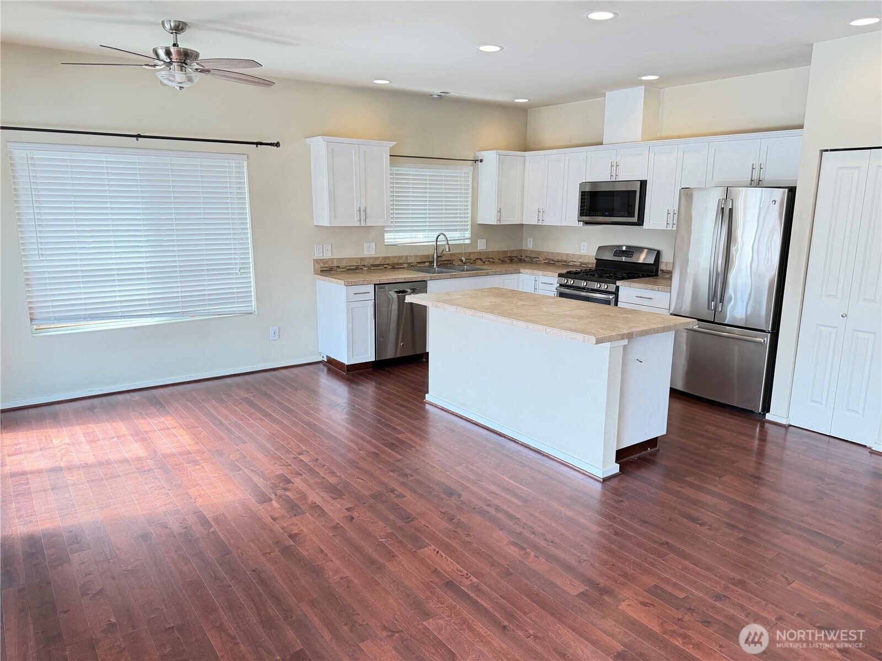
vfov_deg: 56.8
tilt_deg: -11.3
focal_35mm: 24
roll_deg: -0.5
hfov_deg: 71.6
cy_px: 330
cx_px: 441
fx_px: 612
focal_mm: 6.76
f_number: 1.78
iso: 250
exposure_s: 1/120
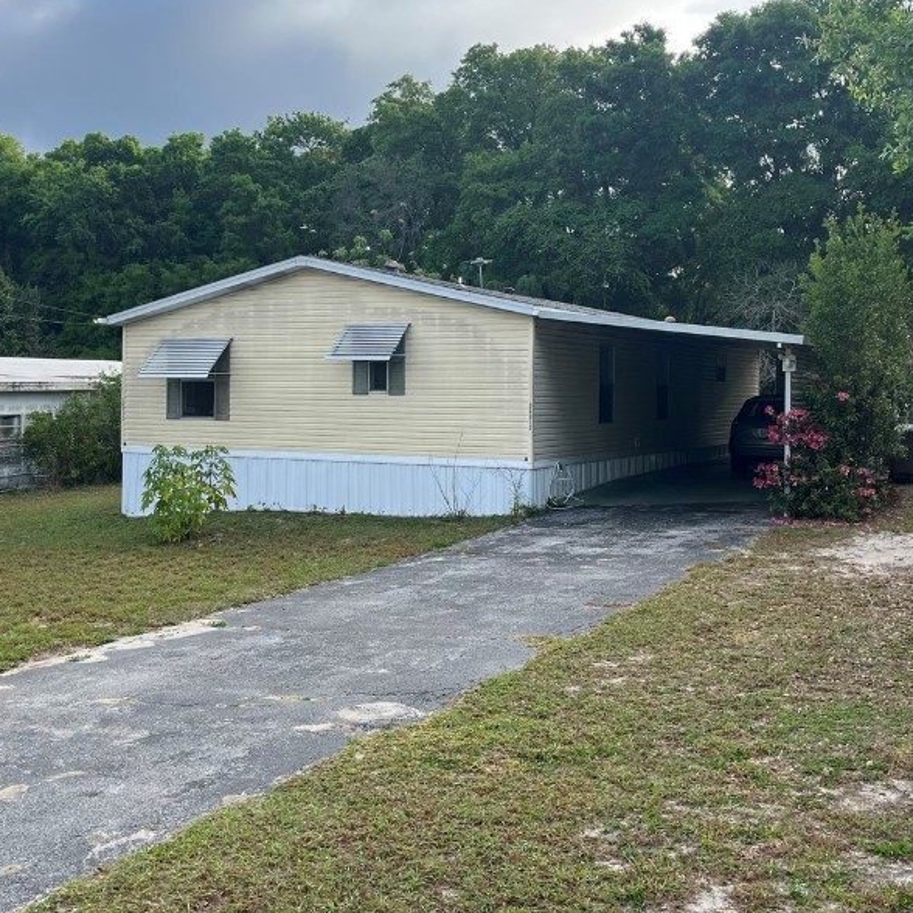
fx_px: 1194
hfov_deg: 41.8
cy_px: 391
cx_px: 429
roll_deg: -0.6
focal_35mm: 40
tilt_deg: -1.2
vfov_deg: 41.8
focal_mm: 5.1
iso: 50
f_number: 1.6
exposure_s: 1/1647
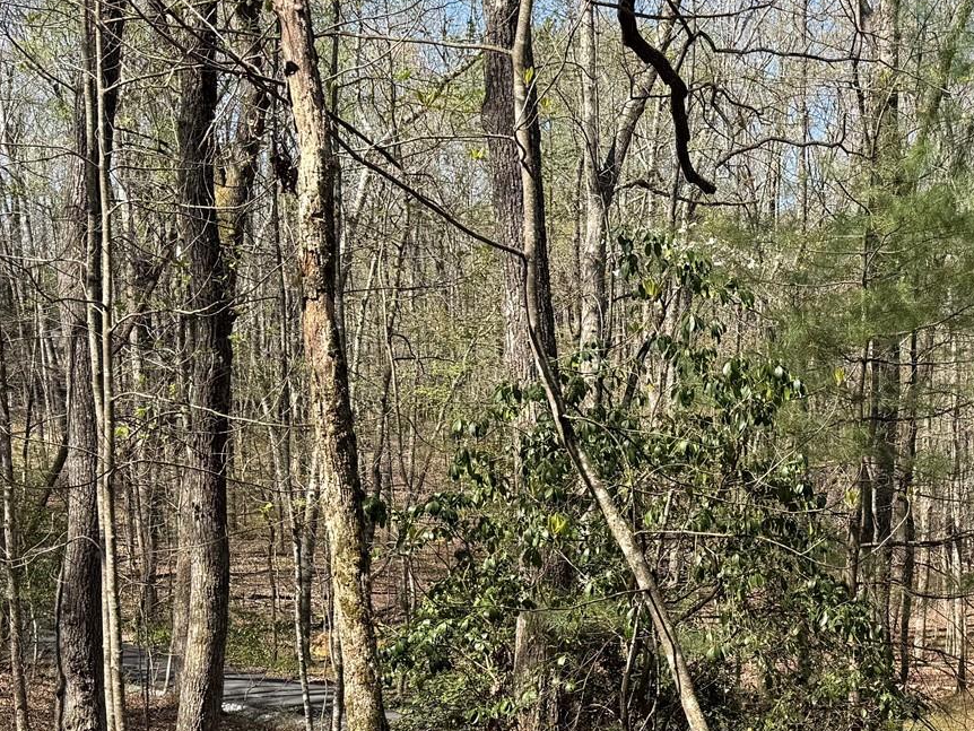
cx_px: 826
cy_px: 565
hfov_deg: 32.5
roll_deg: +1.1
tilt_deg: -6.1
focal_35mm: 57
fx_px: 1604
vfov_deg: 25.3
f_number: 1.78
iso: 80
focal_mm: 6.76
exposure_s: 1/1770
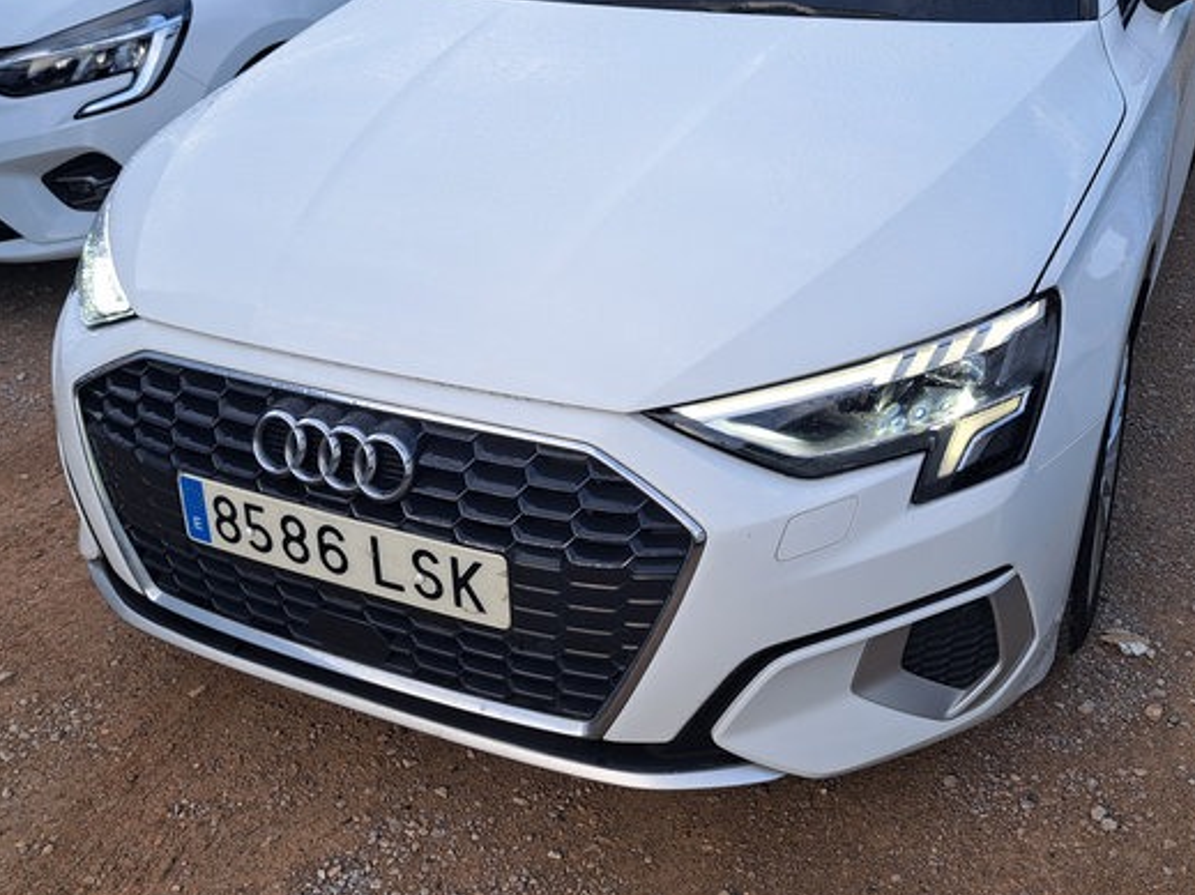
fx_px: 1277
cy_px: 294
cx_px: 603
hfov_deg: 50.1
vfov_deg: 38.2
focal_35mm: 37
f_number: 1.8
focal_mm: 5.23
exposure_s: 1/100
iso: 50
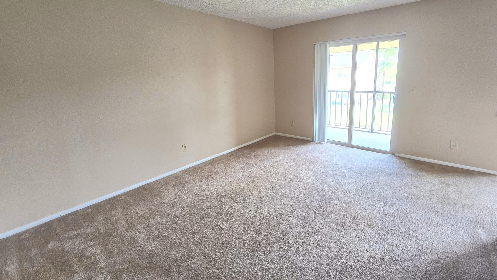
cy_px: 114
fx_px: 198
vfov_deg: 69.9
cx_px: 262
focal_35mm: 15
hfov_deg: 102.9
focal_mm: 2.2
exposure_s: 1/60
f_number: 2.2
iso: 100
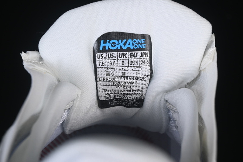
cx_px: 122
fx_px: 506
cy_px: 81
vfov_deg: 18.2
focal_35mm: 75
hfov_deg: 27.0
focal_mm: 50
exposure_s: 1/80
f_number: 8
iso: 160
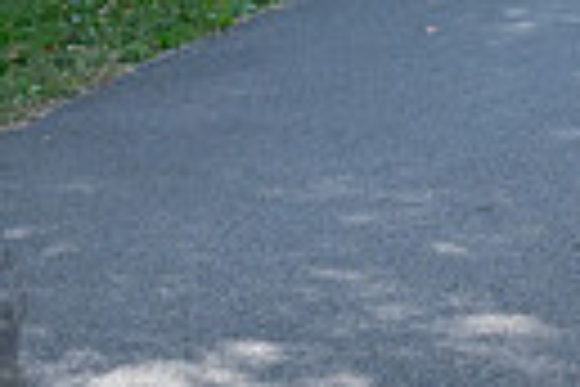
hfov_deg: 10.5
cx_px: 758
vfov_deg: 7.1
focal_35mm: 191
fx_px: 3077
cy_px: -162
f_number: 5
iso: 1000
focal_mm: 35
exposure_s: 1/1250
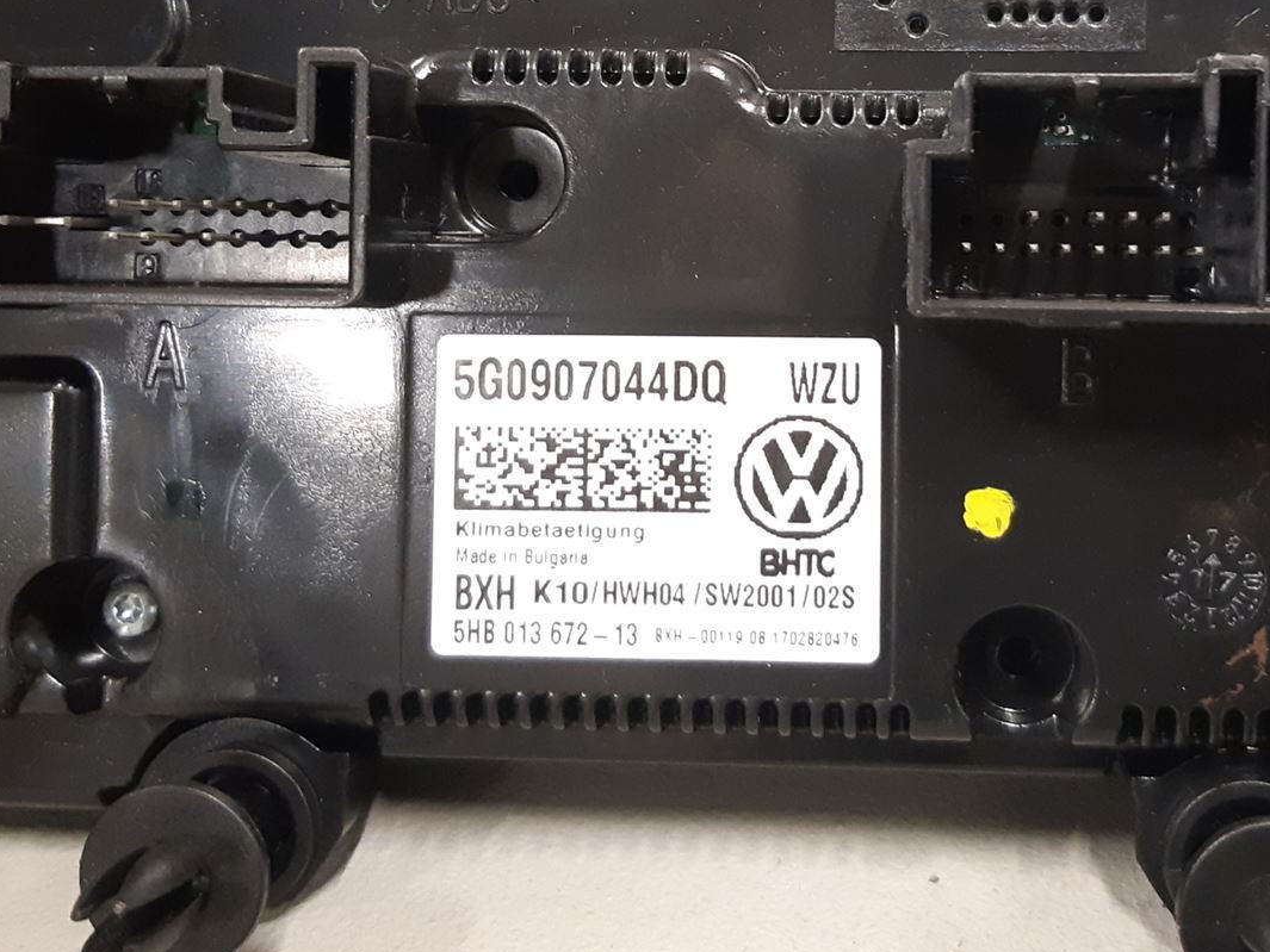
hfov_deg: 37.9
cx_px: 813
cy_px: 261
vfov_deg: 28.8
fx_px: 1835
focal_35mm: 50
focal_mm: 3.93
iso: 250
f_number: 1.7
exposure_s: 1/33
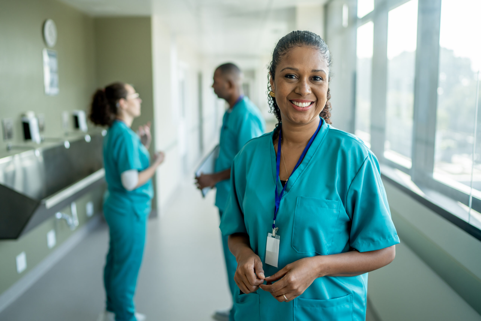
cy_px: 160
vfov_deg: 37.9
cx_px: 240
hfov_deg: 54.4
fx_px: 468
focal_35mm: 35
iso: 200
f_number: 1.6
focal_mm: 35
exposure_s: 1/250
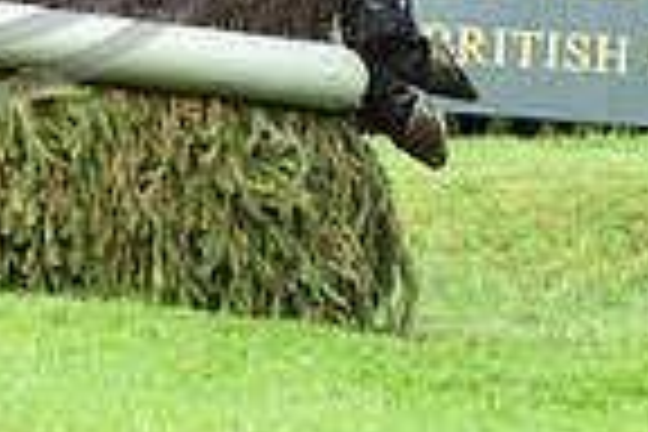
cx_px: -104
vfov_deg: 4.8
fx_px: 5076
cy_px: -414
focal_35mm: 282
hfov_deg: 7.3
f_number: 3.5
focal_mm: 70
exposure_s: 1/1250
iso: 720
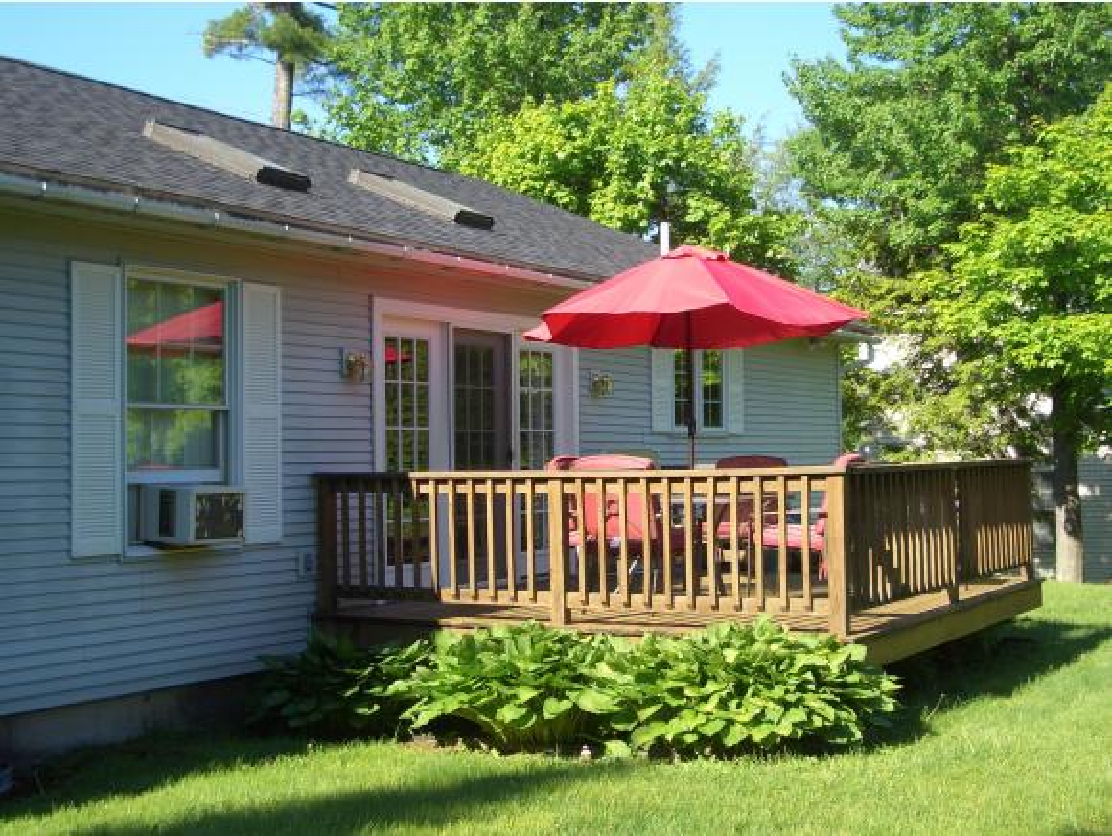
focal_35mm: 49
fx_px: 1575
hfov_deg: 38.9
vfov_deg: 29.7
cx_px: 556
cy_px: 418
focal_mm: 8.2
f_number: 3.1
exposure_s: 1/320
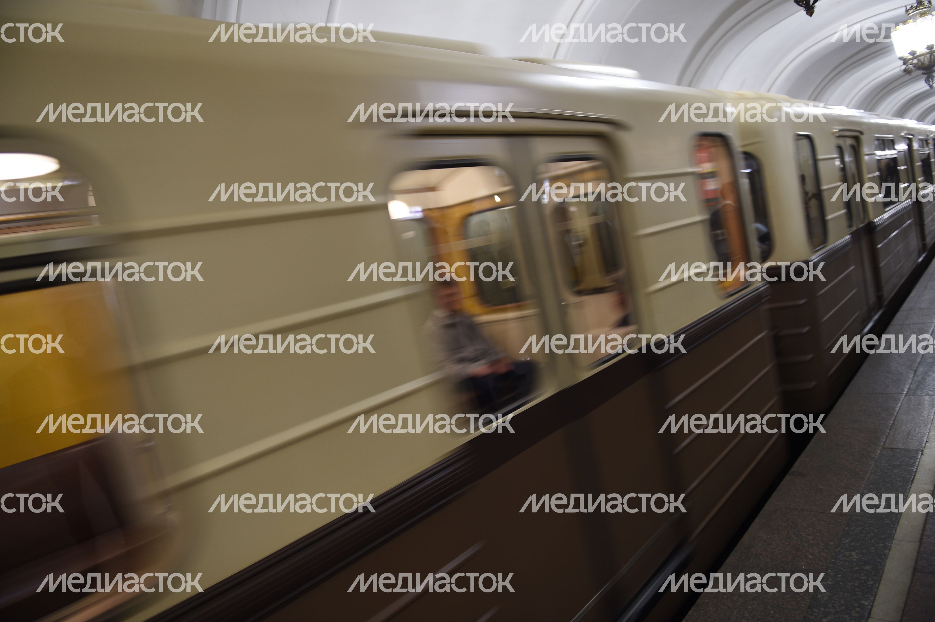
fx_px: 623
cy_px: 311
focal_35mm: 24
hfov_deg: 73.8
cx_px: 468
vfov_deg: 53.1
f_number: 2.8
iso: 400
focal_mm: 24
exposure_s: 1/50
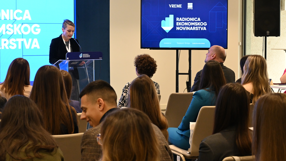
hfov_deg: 23.4
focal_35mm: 91
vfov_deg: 13.3
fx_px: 690
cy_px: 53
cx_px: 129
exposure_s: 1/100
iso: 2500
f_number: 7.1
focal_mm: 50
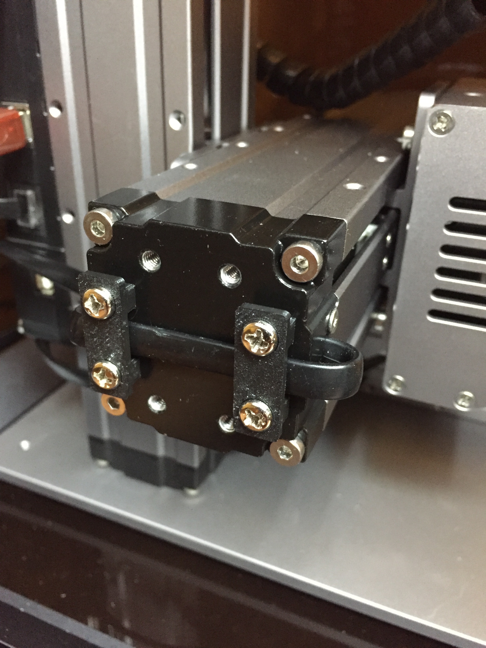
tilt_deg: -24.6
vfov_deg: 61.7
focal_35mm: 29
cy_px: 324
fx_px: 543
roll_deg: -1.6
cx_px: 243
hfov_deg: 48.2
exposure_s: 1/15
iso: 500
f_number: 2.2
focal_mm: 4.15
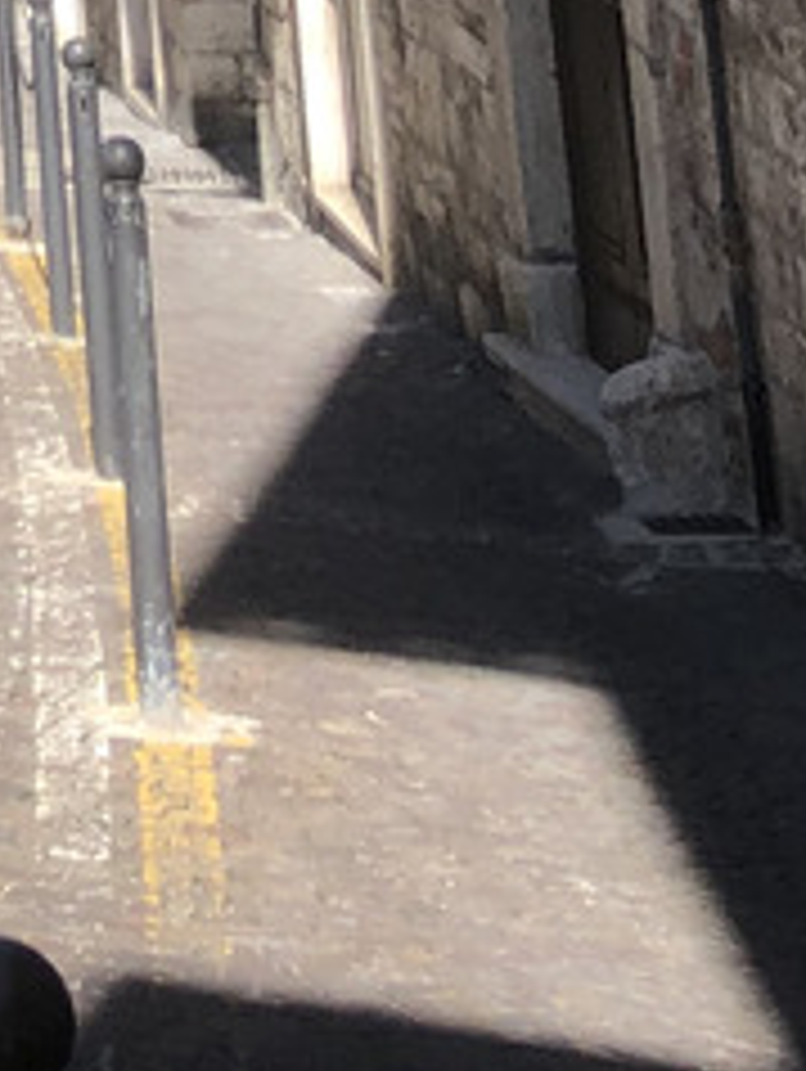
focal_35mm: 141
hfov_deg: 9.6
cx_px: -977
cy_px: -1494
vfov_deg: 11.5
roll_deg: +0.6
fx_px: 4370
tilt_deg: +13.5
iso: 20
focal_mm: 4
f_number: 1.8
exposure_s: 1/823
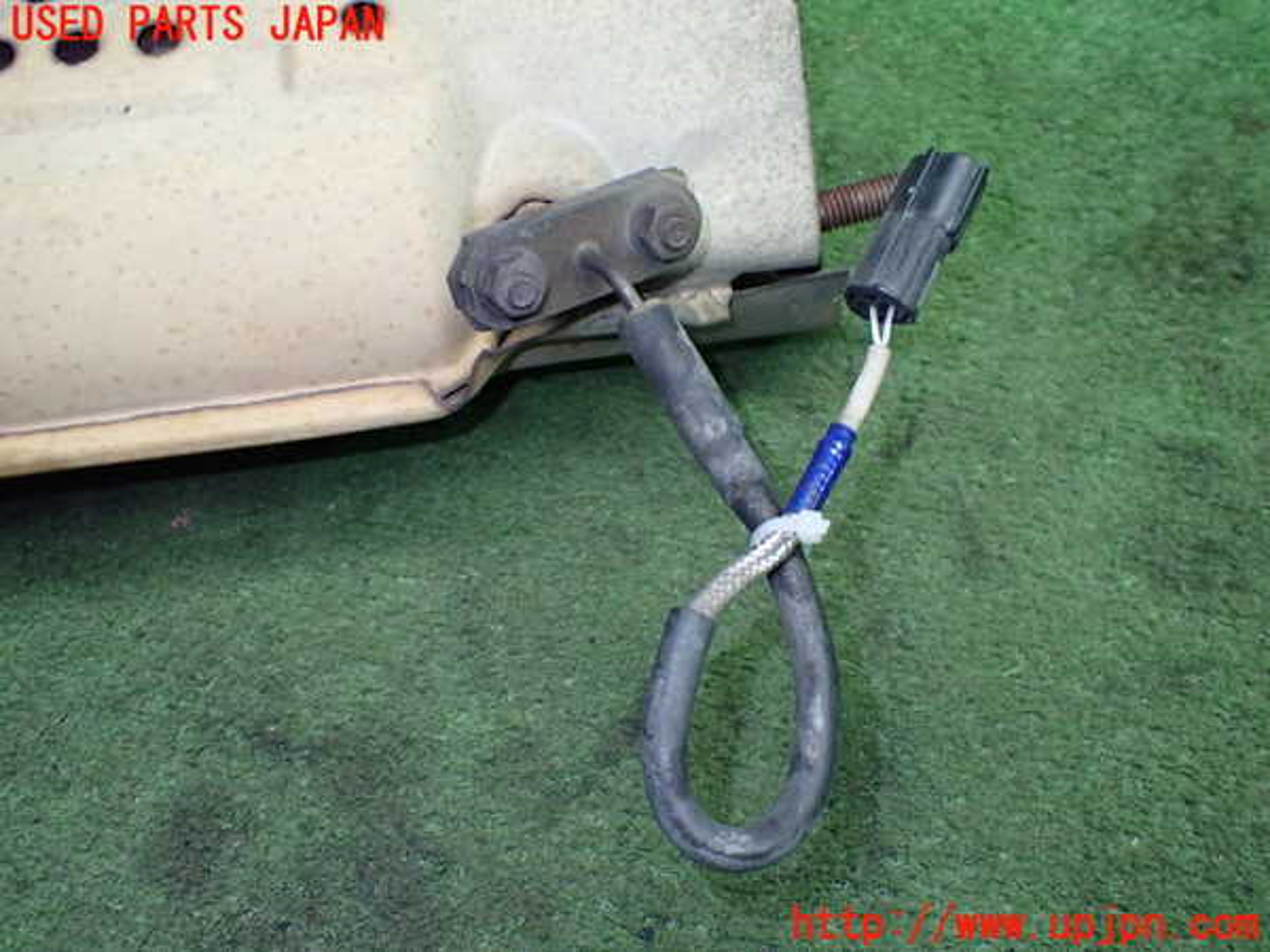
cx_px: 635
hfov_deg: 60.0
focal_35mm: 30
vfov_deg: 46.8
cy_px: 476
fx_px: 1101
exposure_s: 1/125
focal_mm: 5.4
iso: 800
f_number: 2.3
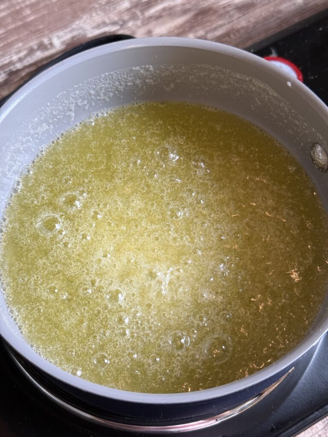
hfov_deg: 30.3
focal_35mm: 48
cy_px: 218
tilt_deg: -63.9
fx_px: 606
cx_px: 164
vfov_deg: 39.7
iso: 200
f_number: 1.78
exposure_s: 1/40
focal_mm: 6.76
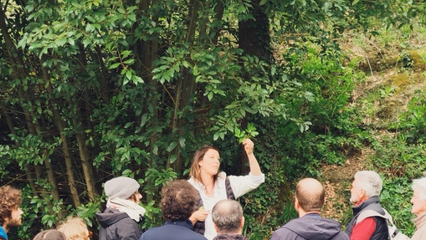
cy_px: 239
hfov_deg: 27.5
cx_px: 227
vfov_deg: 15.4
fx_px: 870
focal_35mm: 77
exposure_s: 1/100
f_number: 1.7
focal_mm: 5.31
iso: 64
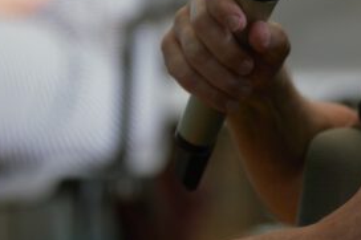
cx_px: 222
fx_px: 4329
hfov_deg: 4.8
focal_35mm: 432
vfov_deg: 3.2
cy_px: -10
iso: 1000
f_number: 2.8
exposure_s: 1/200
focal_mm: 114
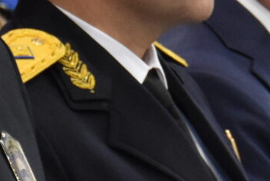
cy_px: -113
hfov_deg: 3.4
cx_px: 586
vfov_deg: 2.3
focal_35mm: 605
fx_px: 4539
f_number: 4.8
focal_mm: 56
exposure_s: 1/60
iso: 2000
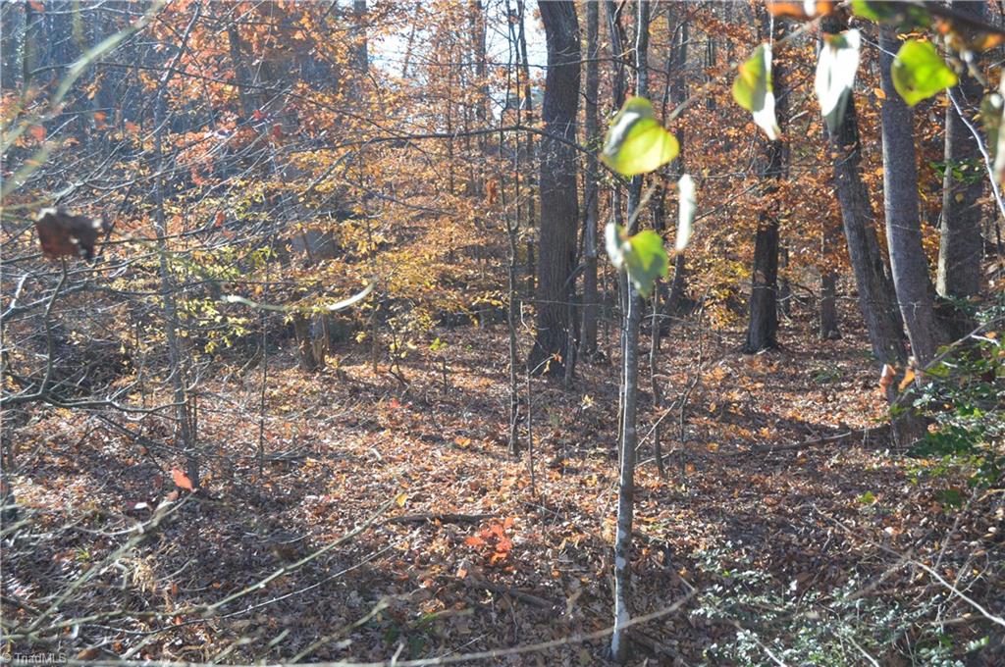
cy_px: 334
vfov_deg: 23.7
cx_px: 502
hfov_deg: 35.1
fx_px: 1589
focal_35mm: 57
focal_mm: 38
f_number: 9
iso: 400
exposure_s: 1/160
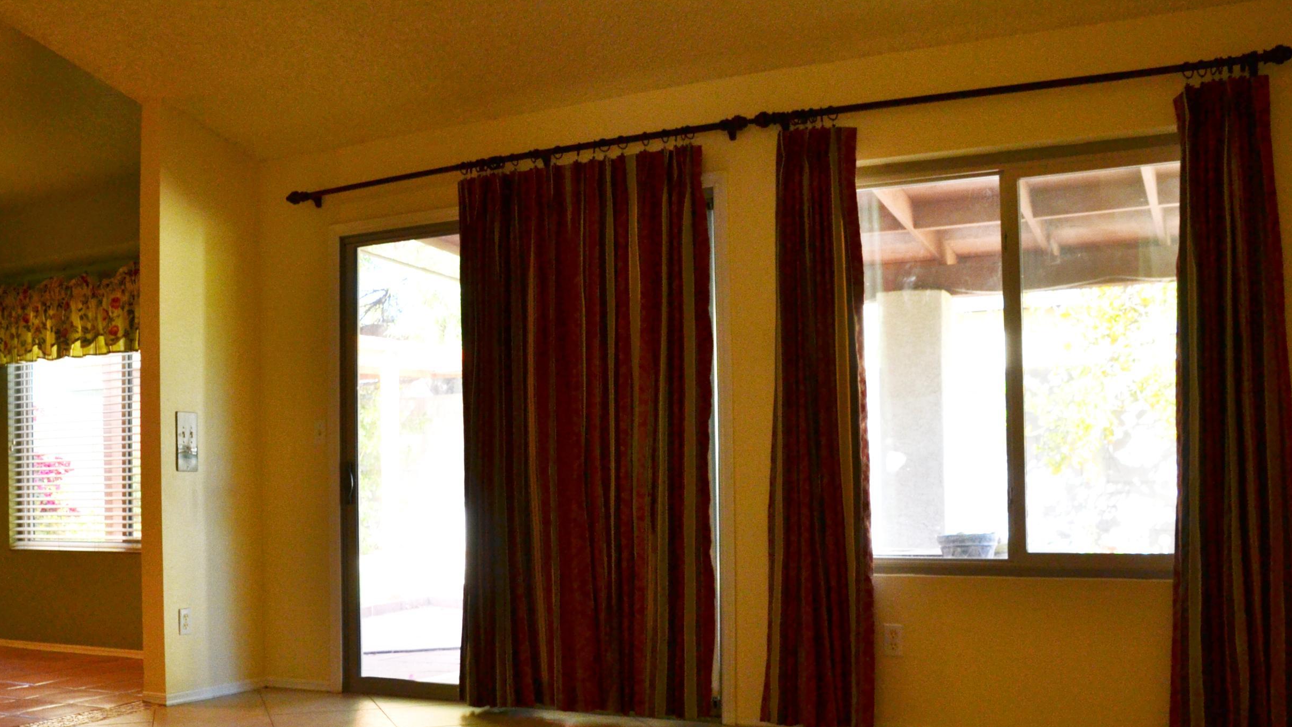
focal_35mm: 39
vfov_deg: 30.3
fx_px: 1336
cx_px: 551
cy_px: 465
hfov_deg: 51.4
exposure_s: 1/125
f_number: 5.6
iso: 400
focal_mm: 20
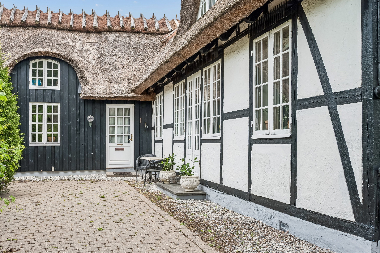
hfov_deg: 54.3
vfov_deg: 37.8
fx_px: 369
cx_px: 170
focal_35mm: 35
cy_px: 114
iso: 250
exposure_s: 1/250
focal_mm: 30
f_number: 6.3
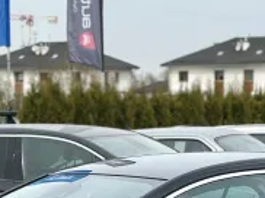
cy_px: 284
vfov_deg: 8.6
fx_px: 1292
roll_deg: -0.1
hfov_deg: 11.7
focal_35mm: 169
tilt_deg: -7.8
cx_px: 116
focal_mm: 6.86
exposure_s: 1/4184
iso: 80
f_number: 1.78
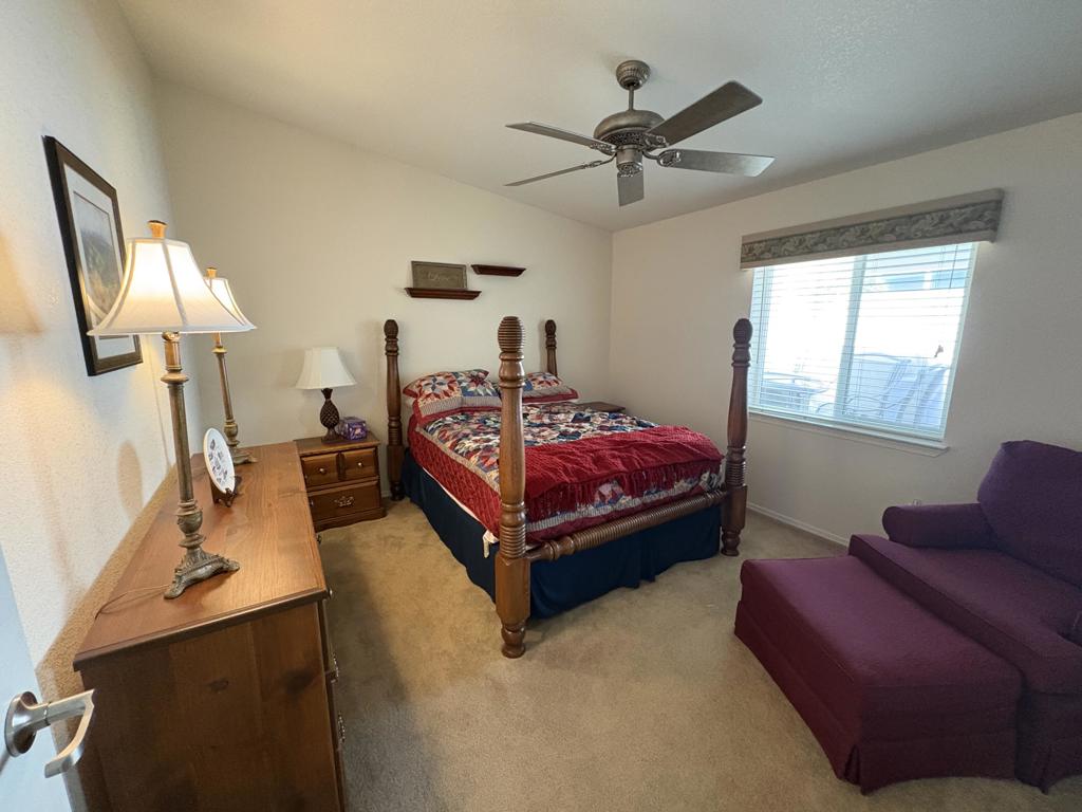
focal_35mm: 14
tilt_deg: -10.5
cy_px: 406
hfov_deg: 102.1
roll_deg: -0.2
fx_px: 438
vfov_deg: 85.7
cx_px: 541
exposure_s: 1/60
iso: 800
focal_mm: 2.22
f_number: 2.2
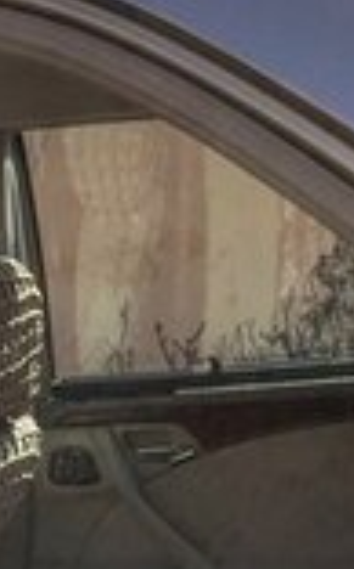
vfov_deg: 19.3
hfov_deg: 12.8
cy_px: 784
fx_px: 1518
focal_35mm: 98
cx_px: -117
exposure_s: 1/638
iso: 32
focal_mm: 4.15
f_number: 2.2
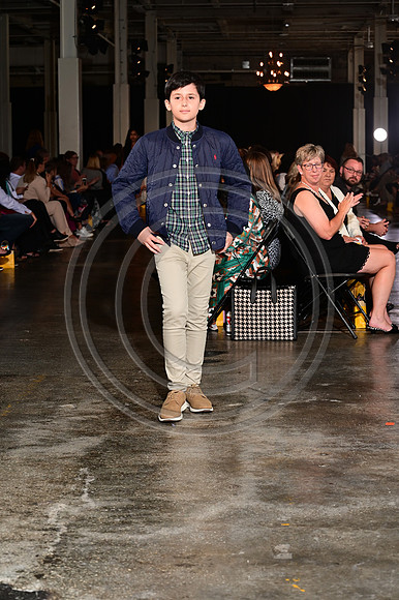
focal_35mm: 70
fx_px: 1165
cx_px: 200
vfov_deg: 28.9
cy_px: 300
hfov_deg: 19.4
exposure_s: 1/125
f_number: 6.3
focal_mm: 70
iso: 1000
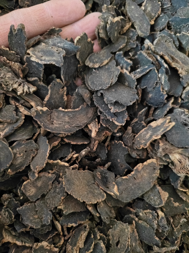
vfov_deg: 73.9
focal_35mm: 23
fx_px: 167
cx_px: 94
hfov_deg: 58.9
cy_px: 126
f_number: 1.88
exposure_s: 1/111
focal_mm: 5.56
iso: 21328
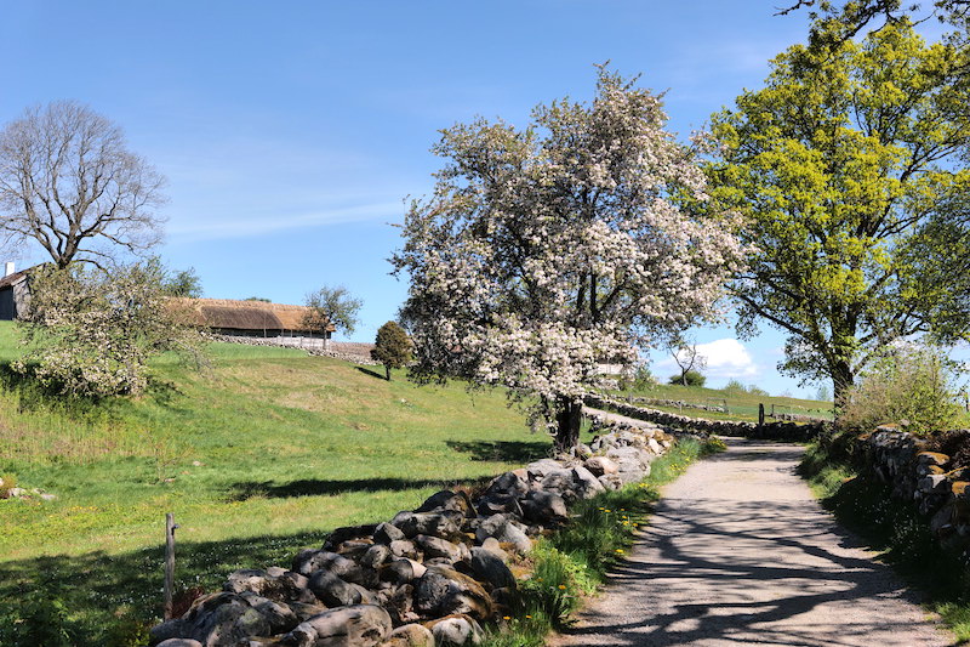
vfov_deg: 31.9
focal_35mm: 42
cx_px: 485
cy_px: 324
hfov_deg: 46.4
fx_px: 1131
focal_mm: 42
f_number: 4.5
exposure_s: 1/800
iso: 100
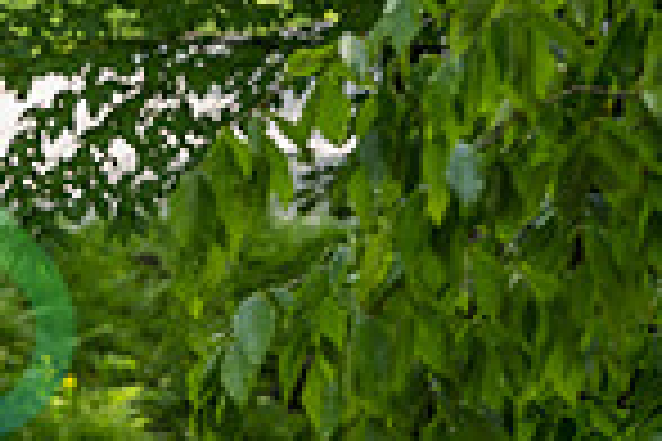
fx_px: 11639
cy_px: 362
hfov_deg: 3.2
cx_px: -531
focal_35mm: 633
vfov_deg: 2.2
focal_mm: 160
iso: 200
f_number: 5.6
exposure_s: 1/160
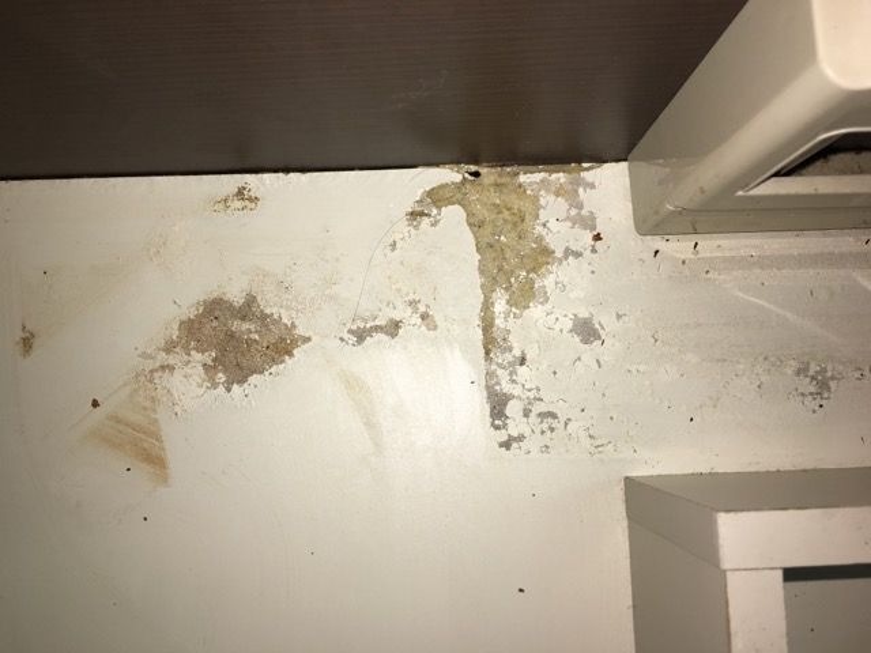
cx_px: 436
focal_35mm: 29
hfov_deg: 61.7
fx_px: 730
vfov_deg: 48.2
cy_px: 326
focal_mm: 4.15
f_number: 2.2
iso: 25
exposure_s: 1/75
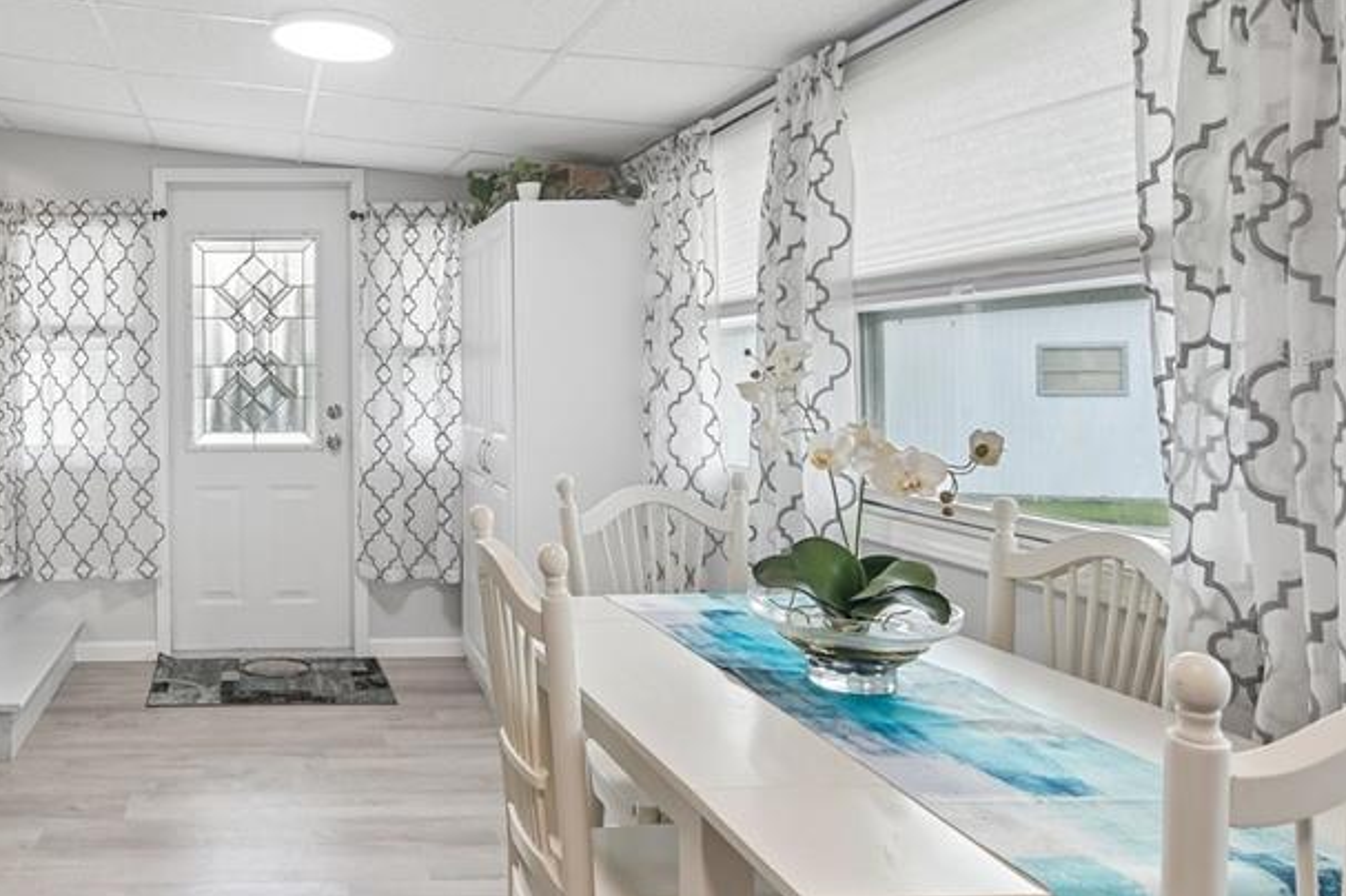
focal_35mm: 27
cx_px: 266
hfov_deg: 61.7
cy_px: 359
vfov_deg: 47.6
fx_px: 1009
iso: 400
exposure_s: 1/60
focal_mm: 16
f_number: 8
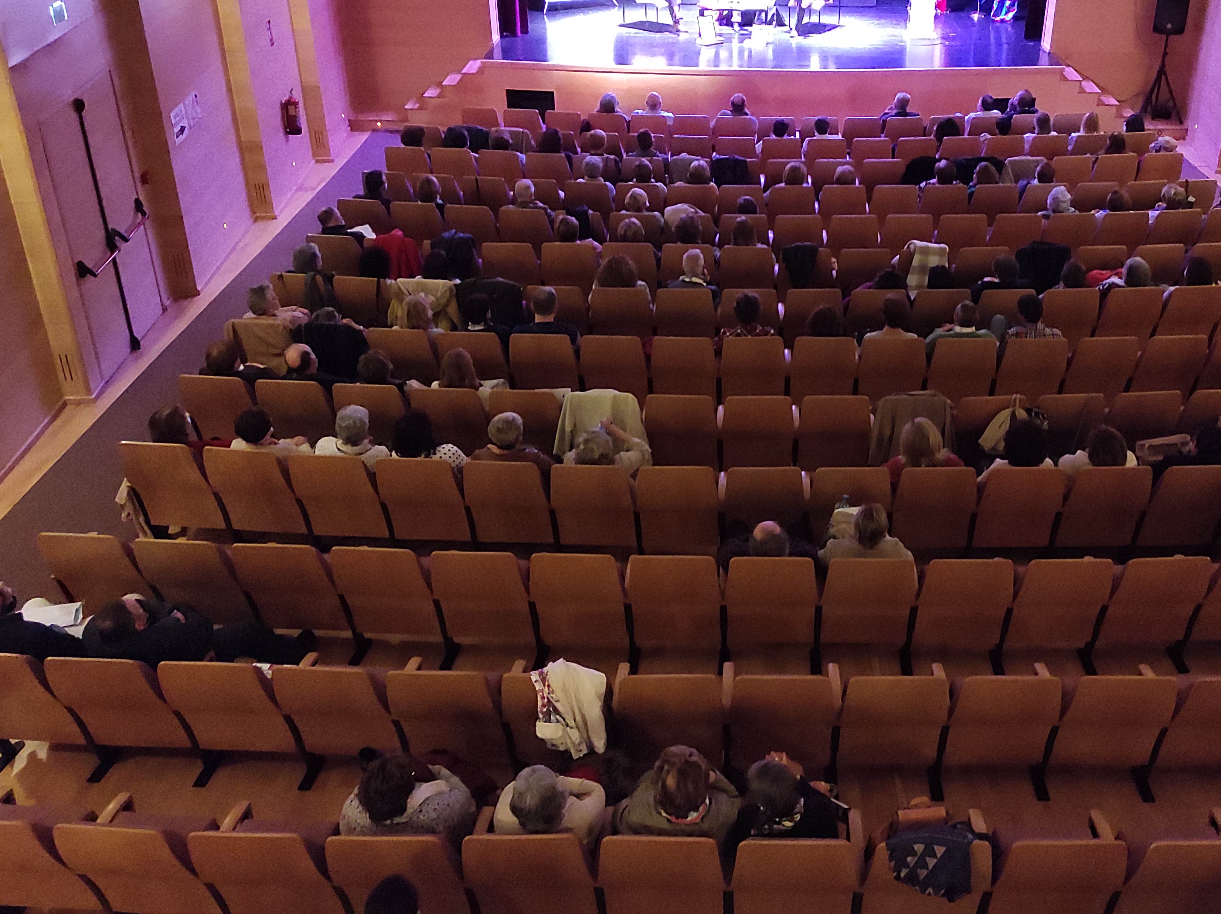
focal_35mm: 36
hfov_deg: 50.9
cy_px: 383
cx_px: 763
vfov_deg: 39.5
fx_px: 1269
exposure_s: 1/14
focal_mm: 5.43
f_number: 1.89
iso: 3913
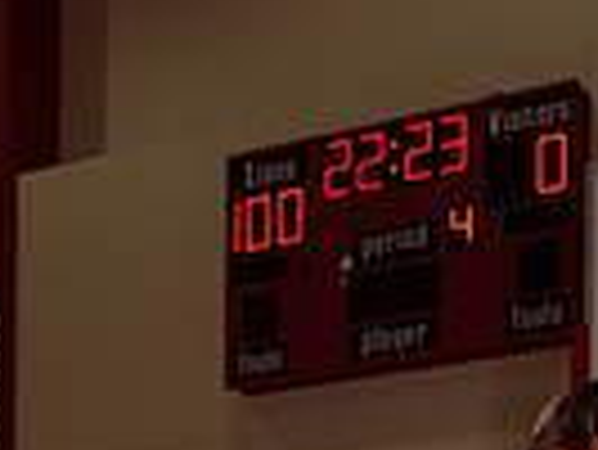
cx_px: 459
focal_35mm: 114
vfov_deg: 11.4
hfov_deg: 17.1
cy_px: 976
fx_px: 1971
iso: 320
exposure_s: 1/250
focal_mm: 35
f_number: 7.1
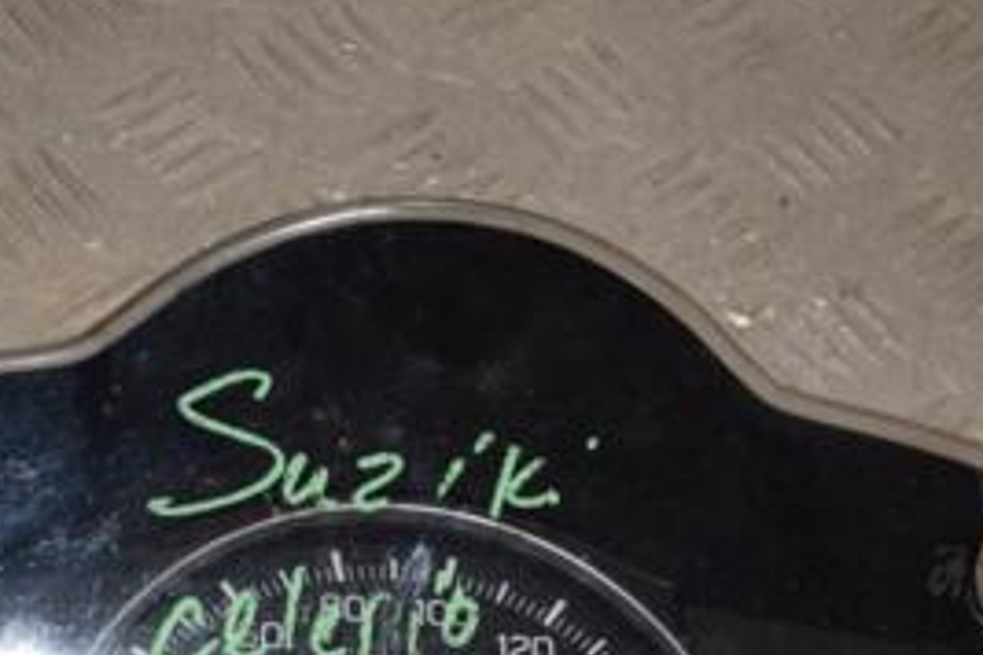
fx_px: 2949
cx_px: 431
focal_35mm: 108
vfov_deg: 12.6
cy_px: 626
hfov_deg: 18.9
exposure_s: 1/200
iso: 800
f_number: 11
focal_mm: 32
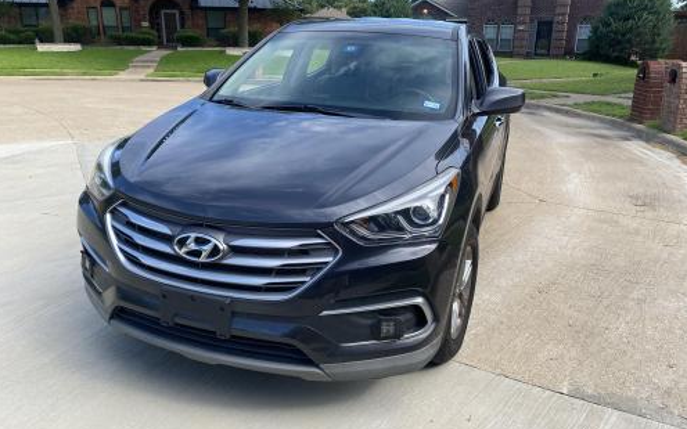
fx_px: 524
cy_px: 212
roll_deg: -1.1
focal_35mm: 28
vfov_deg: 44.5
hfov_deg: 66.5
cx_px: 341
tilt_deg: -17.4
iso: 32
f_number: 1.8
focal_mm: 4.25
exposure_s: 1/998
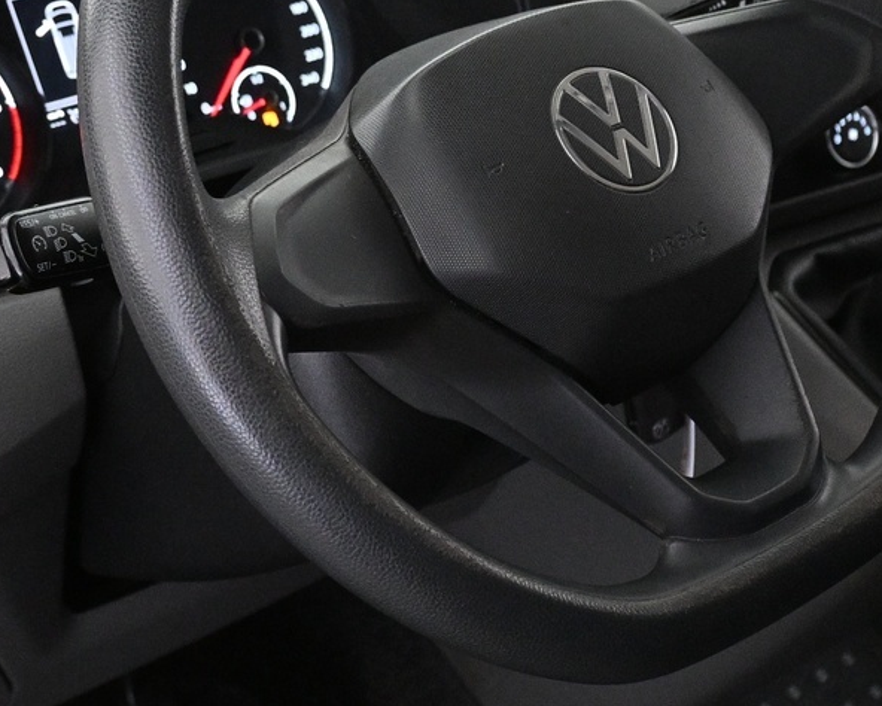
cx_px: 365
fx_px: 2061
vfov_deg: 19.3
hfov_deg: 24.1
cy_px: 179
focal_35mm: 79
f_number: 3.8
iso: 4000
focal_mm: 20.5
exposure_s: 1/60
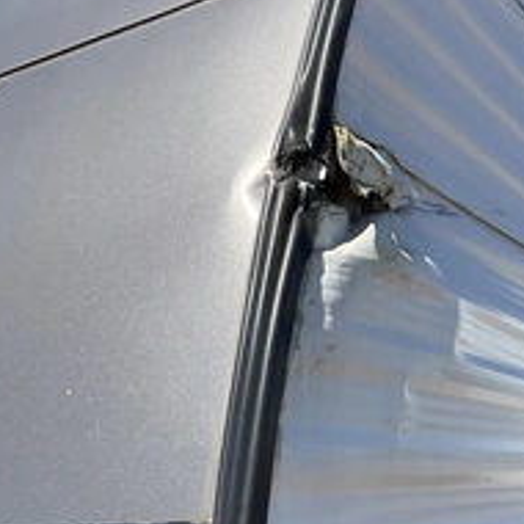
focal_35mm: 54
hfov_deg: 31.1
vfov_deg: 31.5
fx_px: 925
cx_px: 389
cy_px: 325
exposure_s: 1/1675
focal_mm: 3
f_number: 1.8
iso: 25
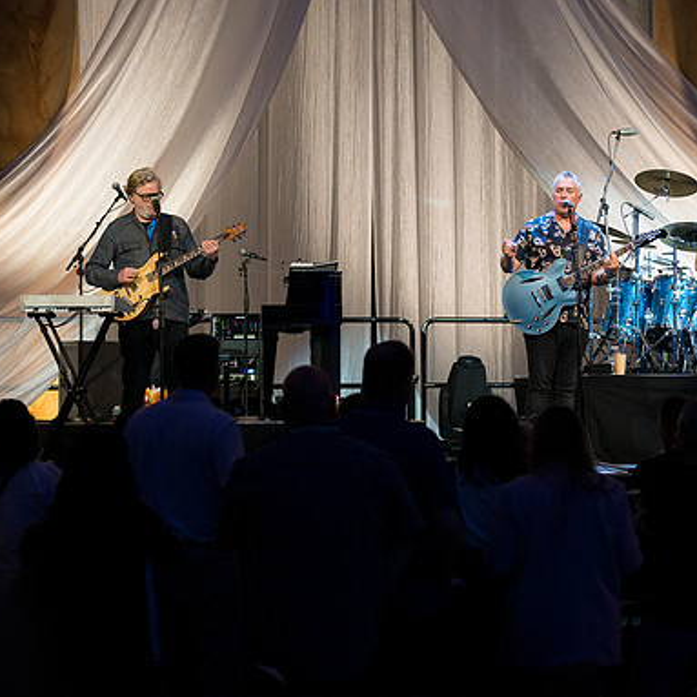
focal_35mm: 128
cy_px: 348
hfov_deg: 13.6
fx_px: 2916
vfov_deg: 13.6
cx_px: 467
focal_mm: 64
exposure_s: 1/160
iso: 400
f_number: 2.8
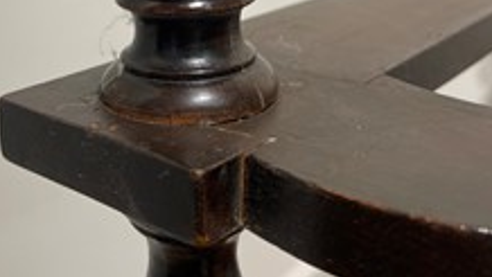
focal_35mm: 52
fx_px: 679
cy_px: -47
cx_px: 203
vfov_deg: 21.6
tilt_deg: -8.8
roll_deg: -1.3
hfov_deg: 39.7
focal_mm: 5.1
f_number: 1.6
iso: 64
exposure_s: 1/100
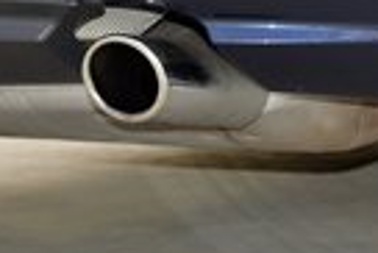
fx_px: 3248
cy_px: -331
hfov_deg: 6.6
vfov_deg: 4.4
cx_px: 370
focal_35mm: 309
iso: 100
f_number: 4
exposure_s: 1/200
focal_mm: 44
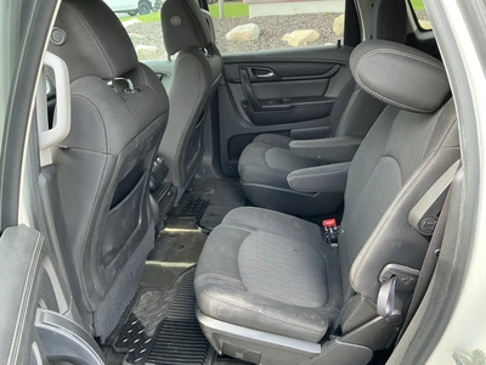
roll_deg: -0.7
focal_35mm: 28
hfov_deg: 63.4
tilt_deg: -25.4
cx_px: 243
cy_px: 182
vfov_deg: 49.7
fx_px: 393
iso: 64
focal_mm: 3
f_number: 1.8
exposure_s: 1/122
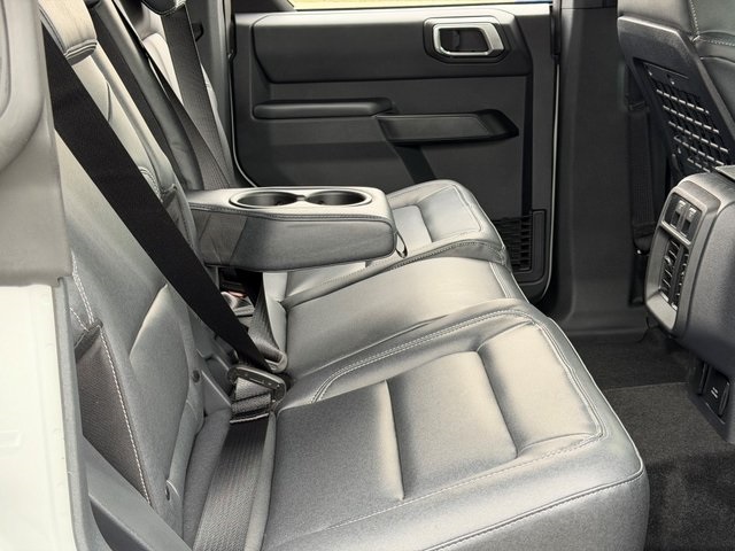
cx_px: 368
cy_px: 276
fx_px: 1019
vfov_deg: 30.3
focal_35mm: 48
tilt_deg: -20.2
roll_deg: +1.4
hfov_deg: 39.7
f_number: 1.78
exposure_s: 1/82
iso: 100
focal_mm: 6.76
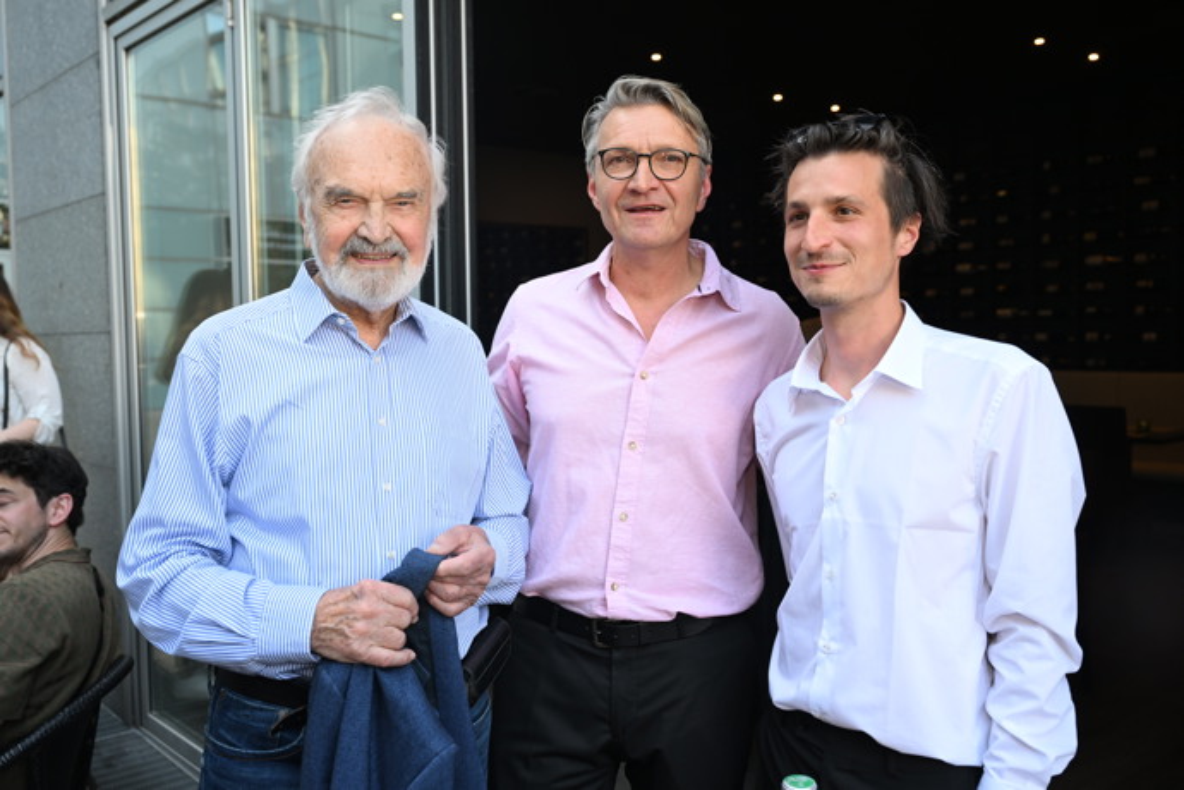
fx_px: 1135
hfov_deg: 55.1
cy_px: 395
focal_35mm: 34
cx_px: 592
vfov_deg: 38.4
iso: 800
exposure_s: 1/320
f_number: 4.5
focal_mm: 34.5
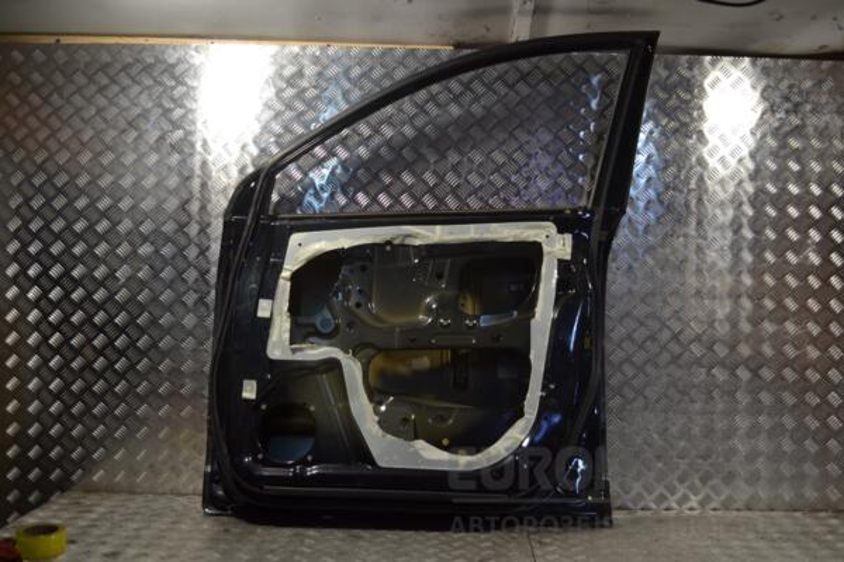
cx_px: 422
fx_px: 844
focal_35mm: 36
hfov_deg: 53.1
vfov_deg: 36.9
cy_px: 281
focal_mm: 24
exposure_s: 1/80
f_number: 4.5
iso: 100
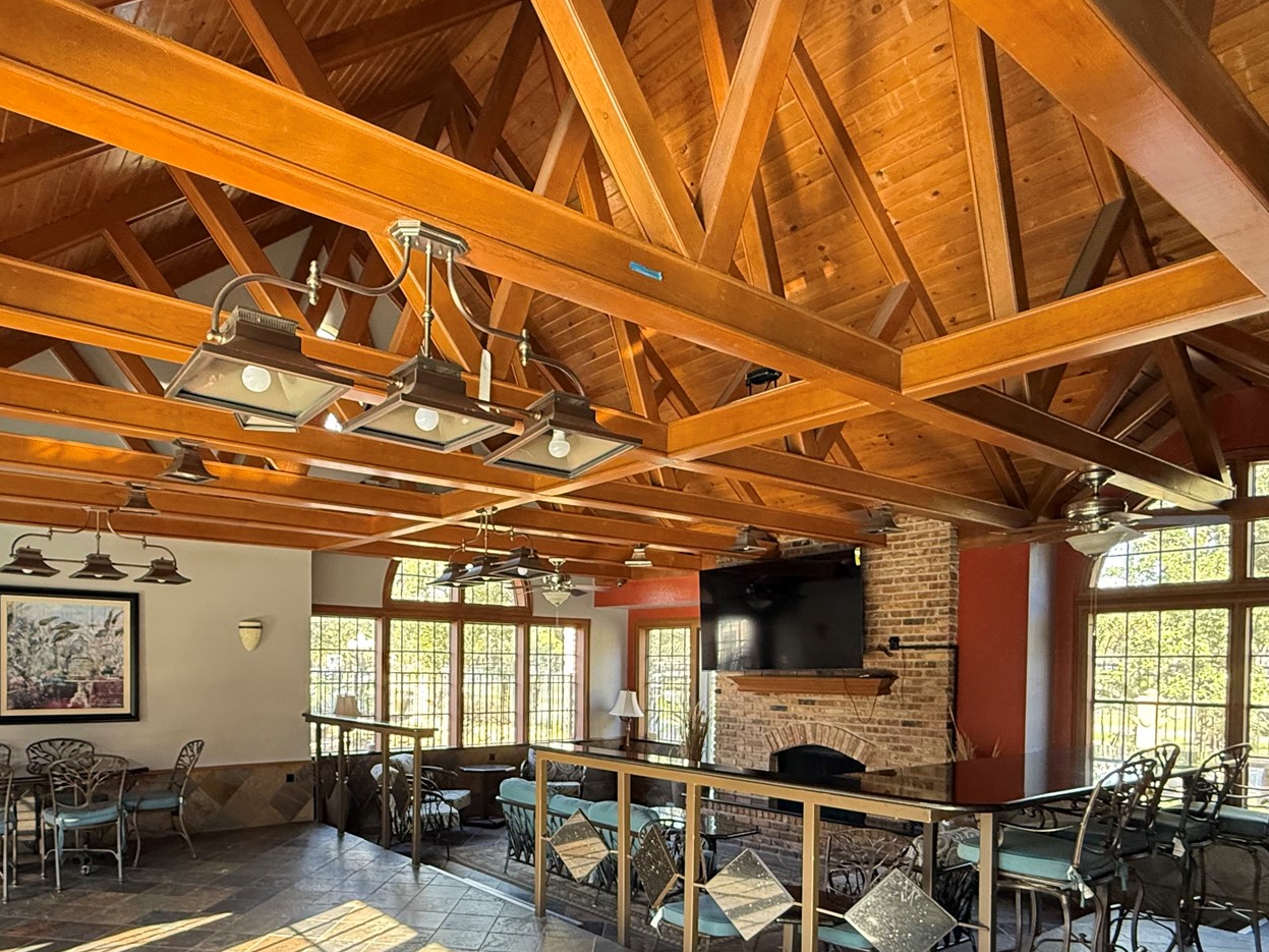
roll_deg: -0.9
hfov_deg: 73.1
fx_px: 843
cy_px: 682
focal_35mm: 23
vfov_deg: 56.7
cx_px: 504
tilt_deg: -1.0
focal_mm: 2.22
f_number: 2.2
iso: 400
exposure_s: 1/85
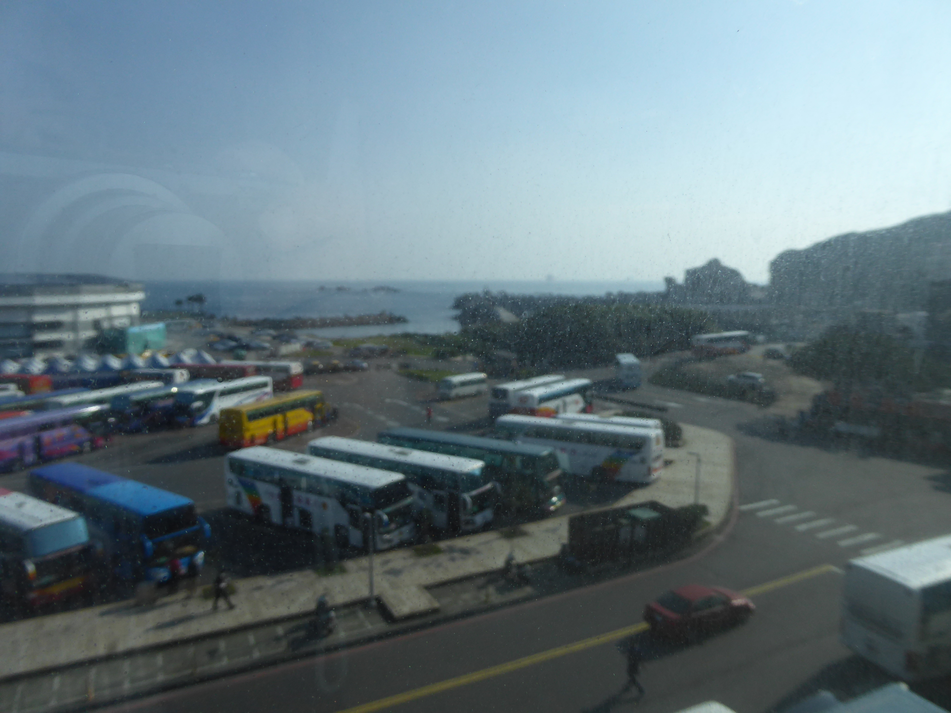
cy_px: 356
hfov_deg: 69.4
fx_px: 687
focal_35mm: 25
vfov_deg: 54.9
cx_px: 476
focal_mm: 4.3
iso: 100
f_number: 3.3
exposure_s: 1/800
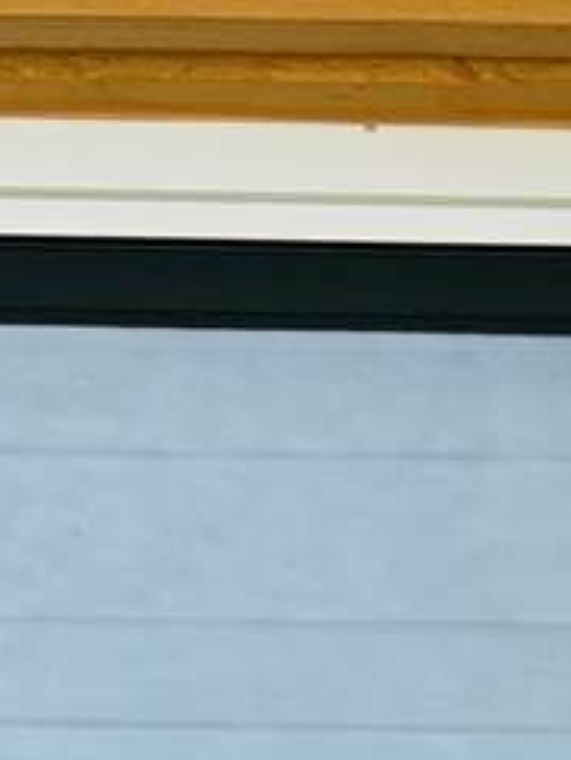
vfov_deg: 15.5
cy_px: 1208
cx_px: 1230
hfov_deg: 11.3
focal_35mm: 115
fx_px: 2527
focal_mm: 5.7
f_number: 1.5
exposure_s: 1/1326
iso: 50
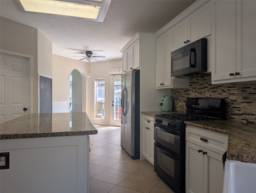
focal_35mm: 24
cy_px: 96
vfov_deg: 56.9
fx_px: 178
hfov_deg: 71.5
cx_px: 128
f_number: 1.68
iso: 20
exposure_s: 1/752
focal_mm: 6.9
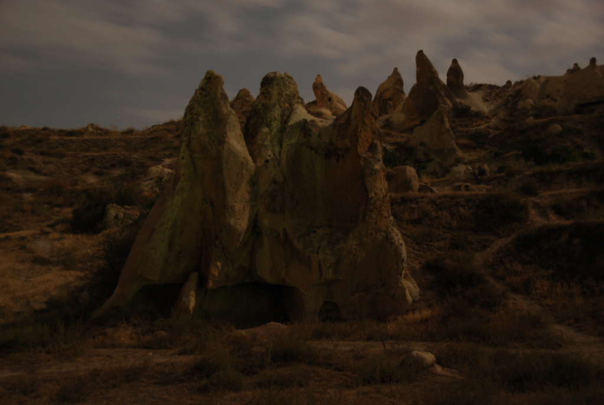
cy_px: 202
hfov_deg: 36.8
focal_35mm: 54
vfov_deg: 25.1
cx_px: 302
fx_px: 907
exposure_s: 48.4
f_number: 4.5
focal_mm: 36
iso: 200
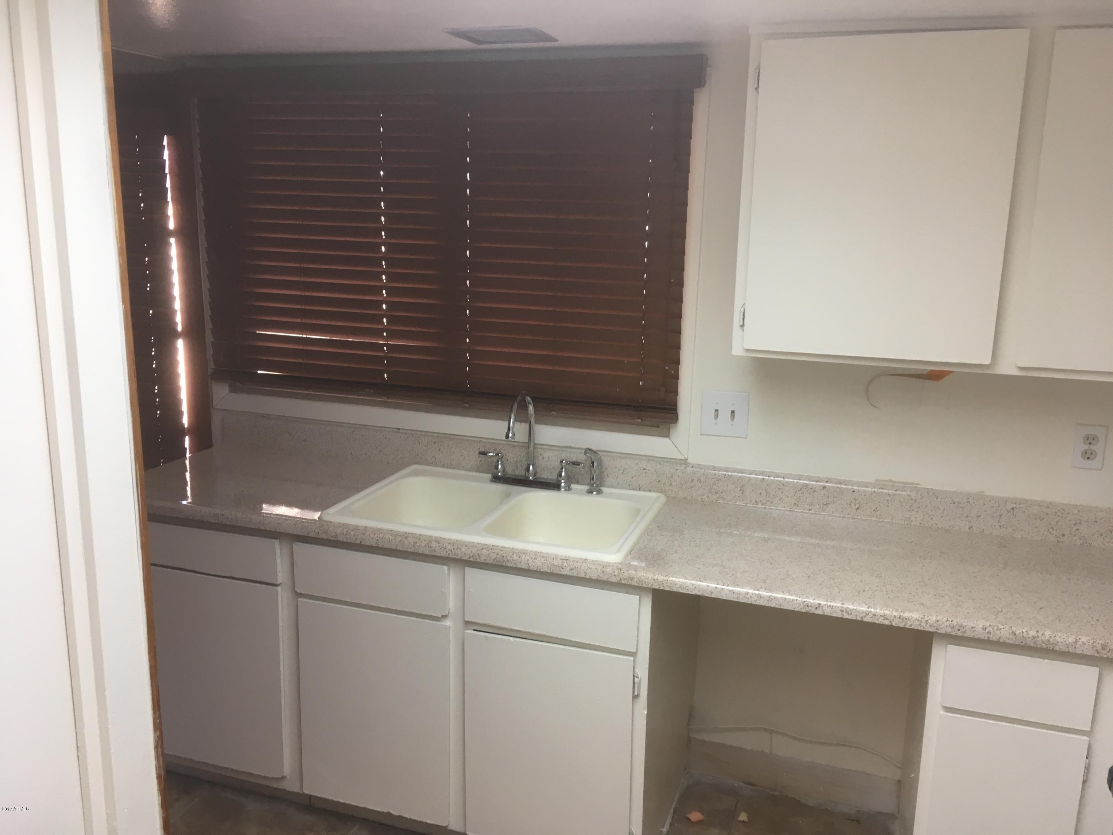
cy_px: 418
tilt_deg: -12.3
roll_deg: -1.0
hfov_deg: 61.7
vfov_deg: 48.2
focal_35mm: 29
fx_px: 932
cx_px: 556
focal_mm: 4.15
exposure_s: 1/30
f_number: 2.2
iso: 50
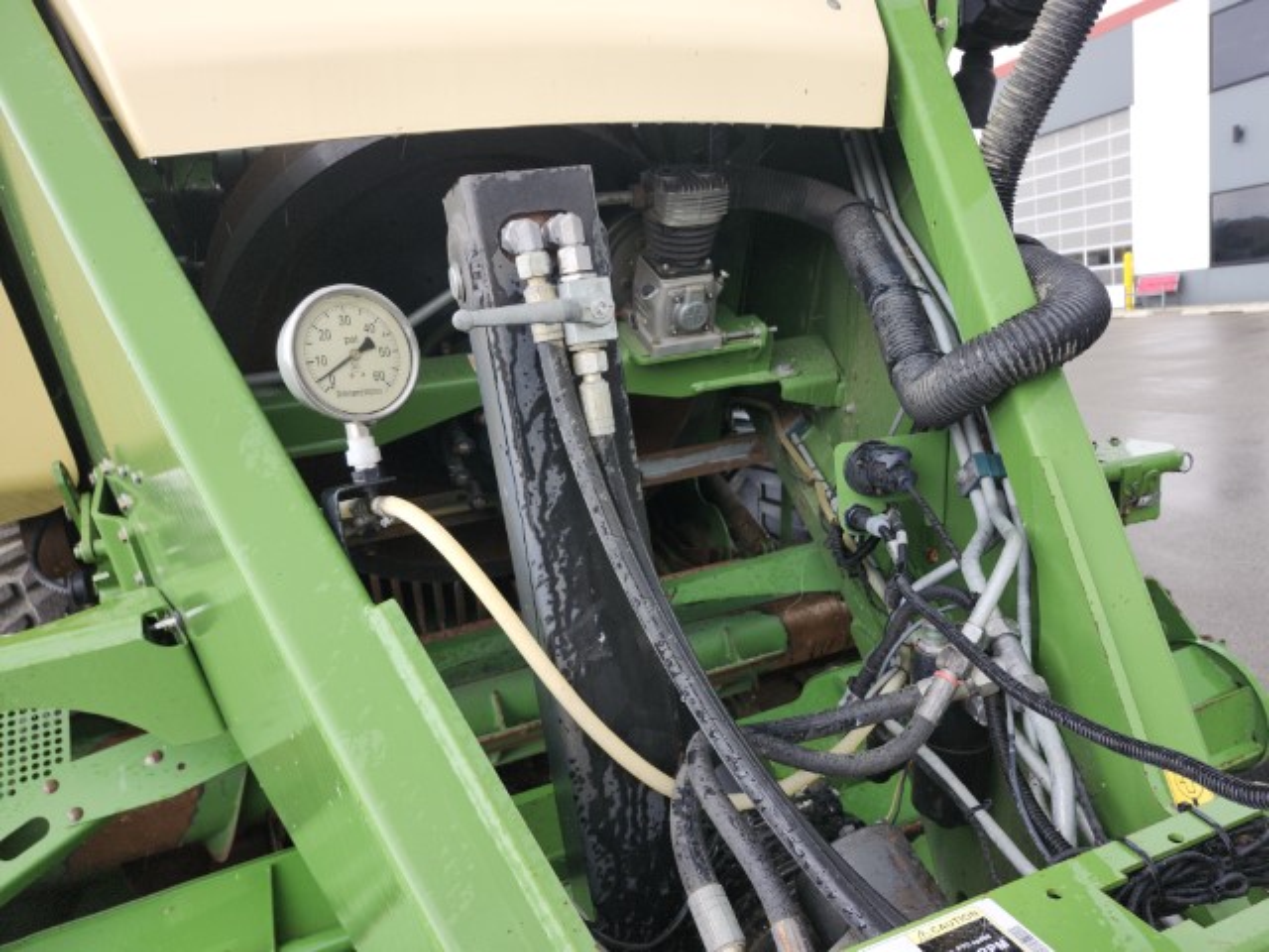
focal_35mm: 23
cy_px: 476
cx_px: 634
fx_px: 843
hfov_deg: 73.9
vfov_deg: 58.9
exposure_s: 1/180
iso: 50
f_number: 1.8
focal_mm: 5.54
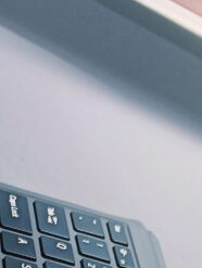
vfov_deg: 15.6
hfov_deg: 12.9
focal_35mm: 112
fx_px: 869
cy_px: 442
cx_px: -50
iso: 320
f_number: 1.8
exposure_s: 1/33.3
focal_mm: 3.98
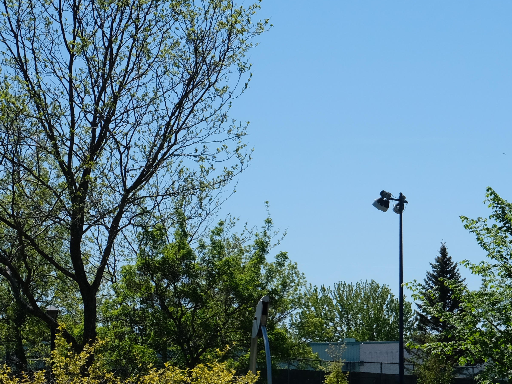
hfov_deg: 14.7
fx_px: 1923
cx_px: 602
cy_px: 295
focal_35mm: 130
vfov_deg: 11.4
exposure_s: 1/950
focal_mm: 35.8
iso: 400
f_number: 8
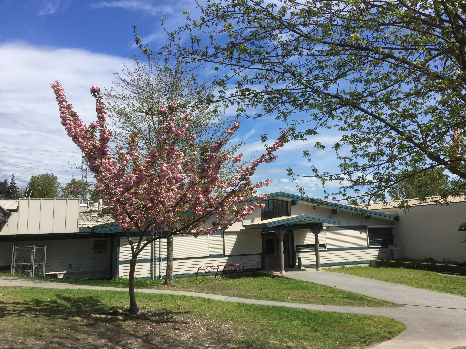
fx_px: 390
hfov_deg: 61.7
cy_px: 174
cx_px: 233
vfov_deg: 48.2
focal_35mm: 29
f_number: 2.2
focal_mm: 4.15
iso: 32
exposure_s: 1/2475
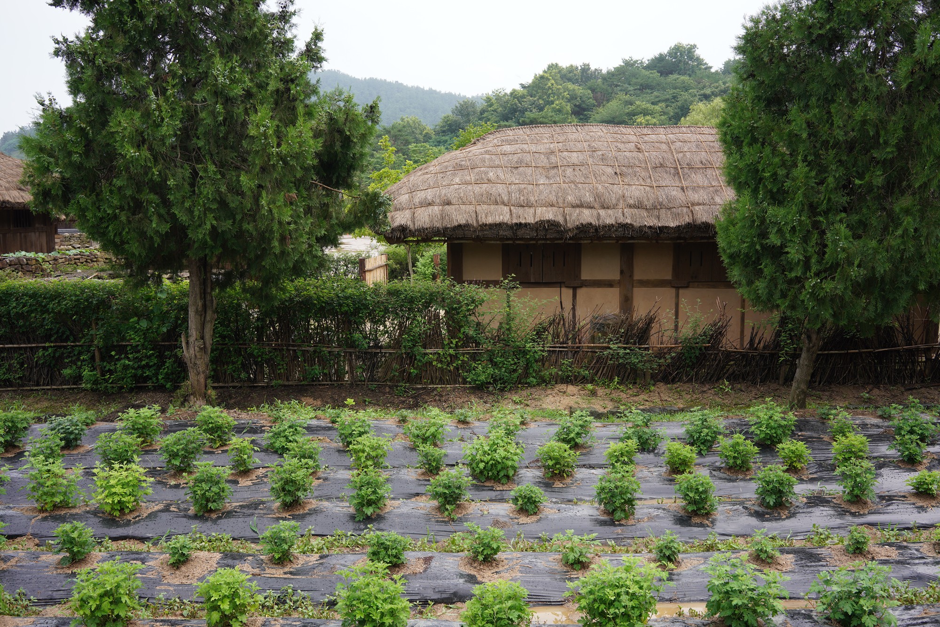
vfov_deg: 37.9
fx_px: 914
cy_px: 314
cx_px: 470
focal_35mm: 35
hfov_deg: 54.4
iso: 200
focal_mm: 35
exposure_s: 1/80
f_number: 9
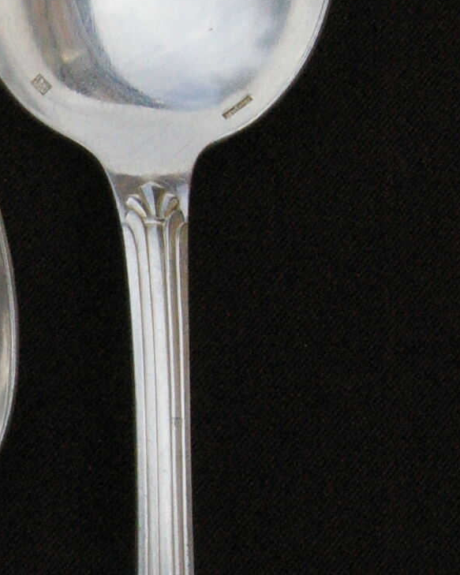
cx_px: -137
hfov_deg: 10.0
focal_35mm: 151
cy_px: 499
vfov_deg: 12.7
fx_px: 2570
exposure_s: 1/1000
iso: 1600
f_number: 13
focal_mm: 26
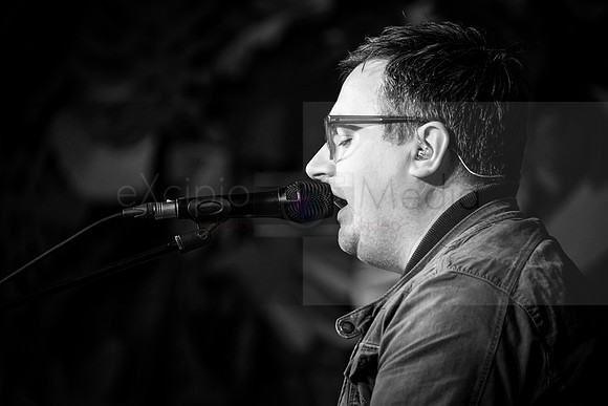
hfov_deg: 5.2
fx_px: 6757
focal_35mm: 400
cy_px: 203
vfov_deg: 3.4
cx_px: 304
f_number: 5.6
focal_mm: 400
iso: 2500
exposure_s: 1/125
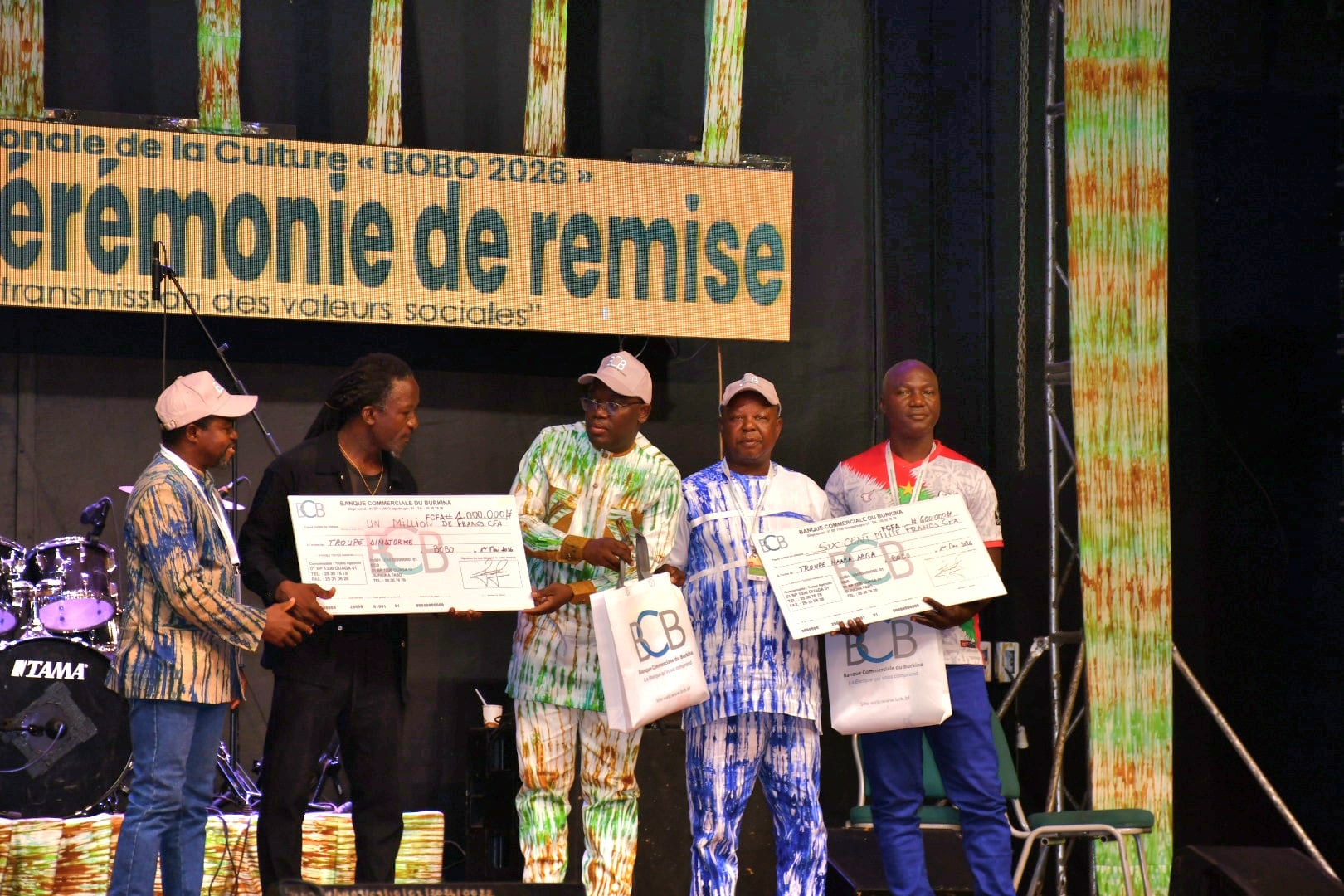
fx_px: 4741
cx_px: 672
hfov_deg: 16.1
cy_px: 448
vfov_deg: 10.8
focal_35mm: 127
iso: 400
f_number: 5.3
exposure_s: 1/80
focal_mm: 85
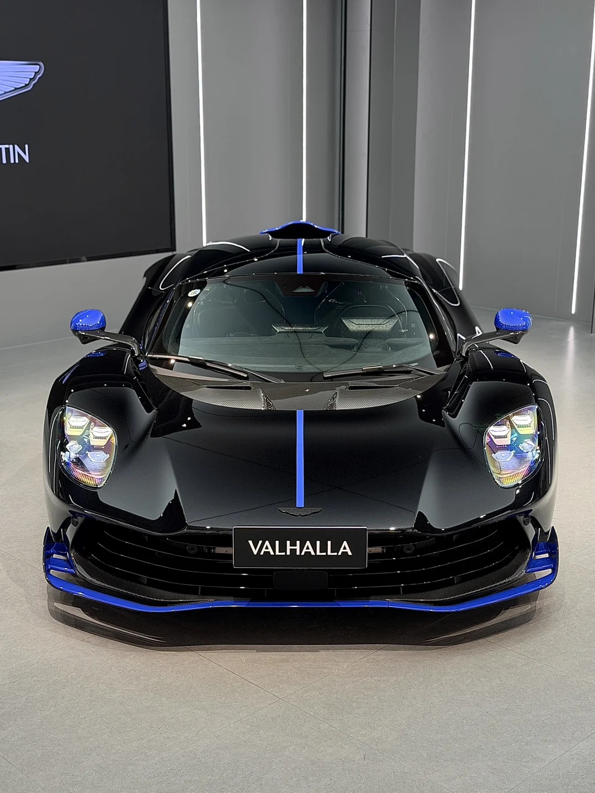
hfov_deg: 30.3
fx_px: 1100
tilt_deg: -15.0
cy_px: 396
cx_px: 298
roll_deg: -0.1
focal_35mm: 48
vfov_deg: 39.7
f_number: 1.78
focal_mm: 6.76
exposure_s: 1/58
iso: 200
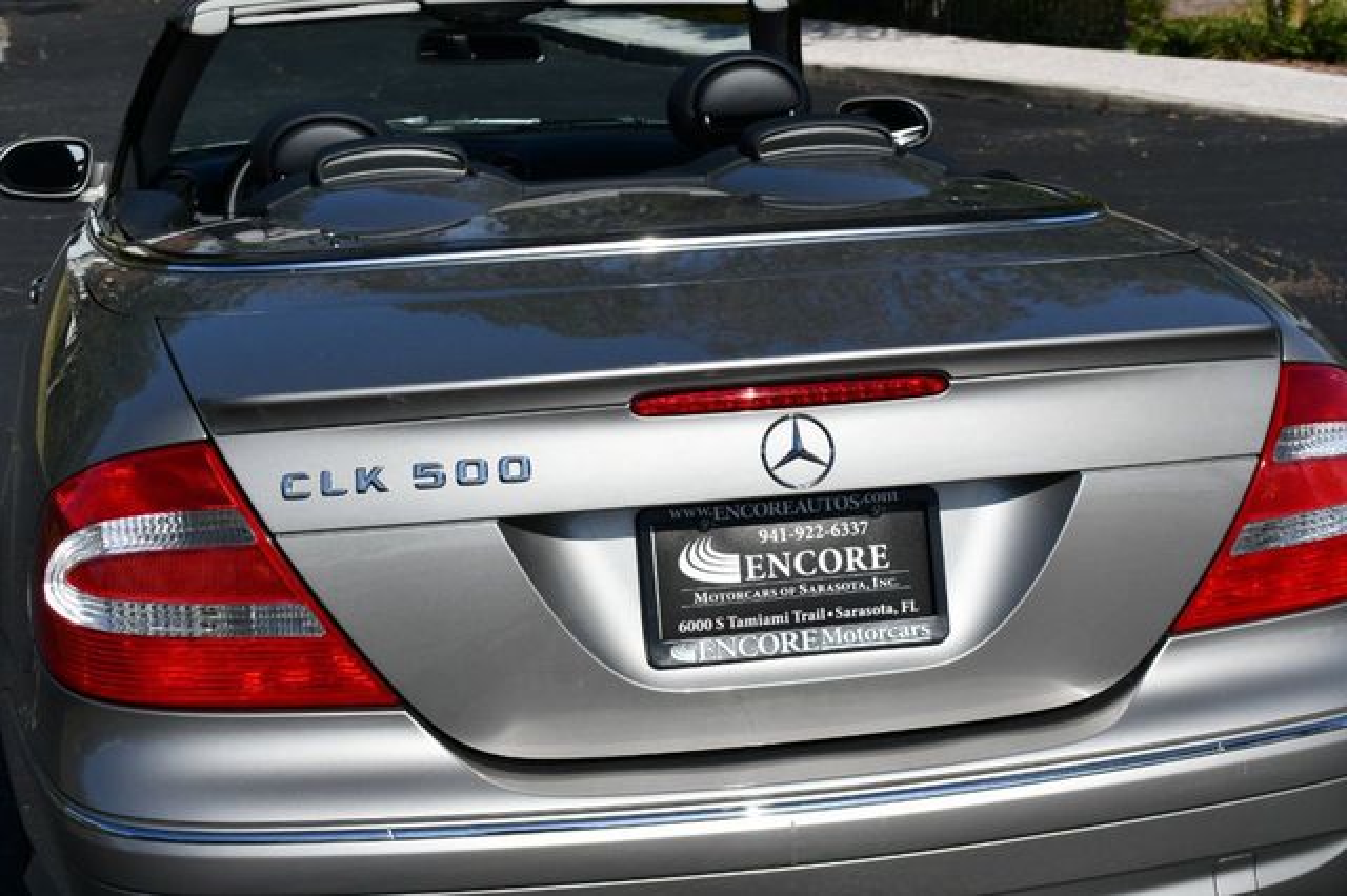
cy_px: 448
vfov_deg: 22.6
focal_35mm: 60
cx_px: 674
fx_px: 2244
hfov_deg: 33.4
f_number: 10
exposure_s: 1/400
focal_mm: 40
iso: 100
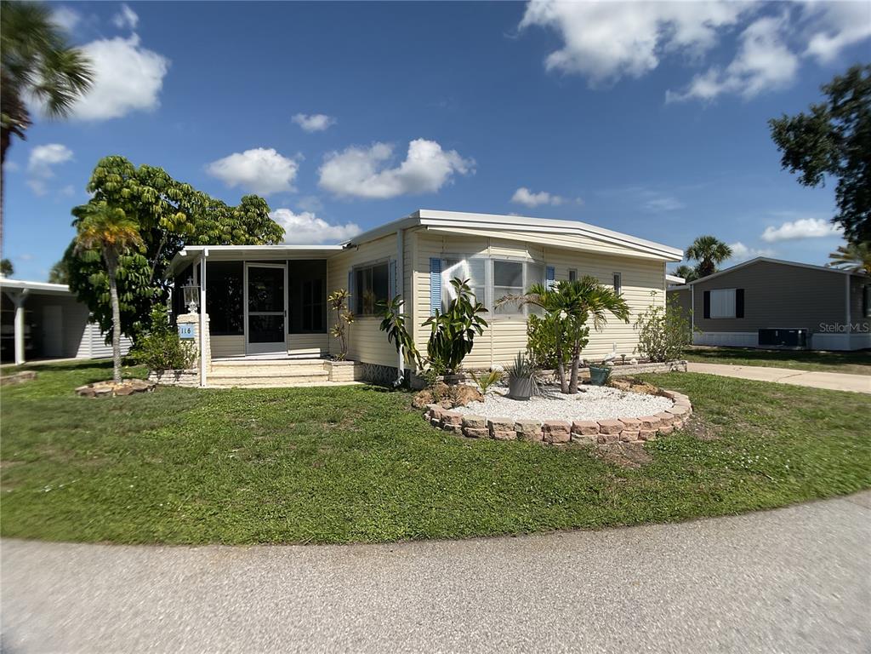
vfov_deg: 48.2
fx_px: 730
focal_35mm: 29
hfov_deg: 61.7
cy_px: 327
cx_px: 436
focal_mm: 3
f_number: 1.8
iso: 16
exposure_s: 1/3125
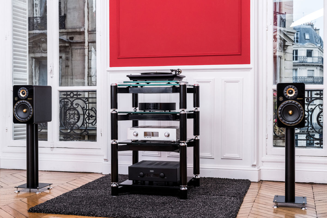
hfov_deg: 39.6
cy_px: 109
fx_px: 454
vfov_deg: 27.0
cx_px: 164
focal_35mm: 50
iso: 800
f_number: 8
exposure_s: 1/200
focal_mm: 50
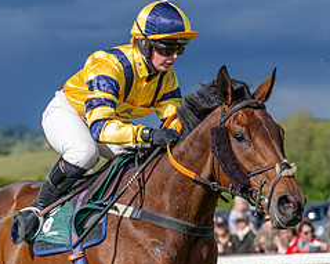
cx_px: 19
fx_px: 2040
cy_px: 302
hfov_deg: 9.2
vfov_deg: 7.3
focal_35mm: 209
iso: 100
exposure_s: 1/2000
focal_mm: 74
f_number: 2.8
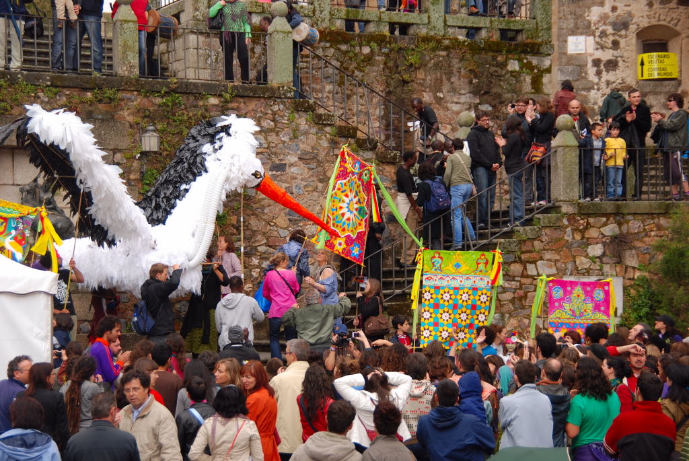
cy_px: 230
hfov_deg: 20.9
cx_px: 344
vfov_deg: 14.1
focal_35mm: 98
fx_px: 1868
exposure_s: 1/160
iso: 160
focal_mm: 65
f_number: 5.3
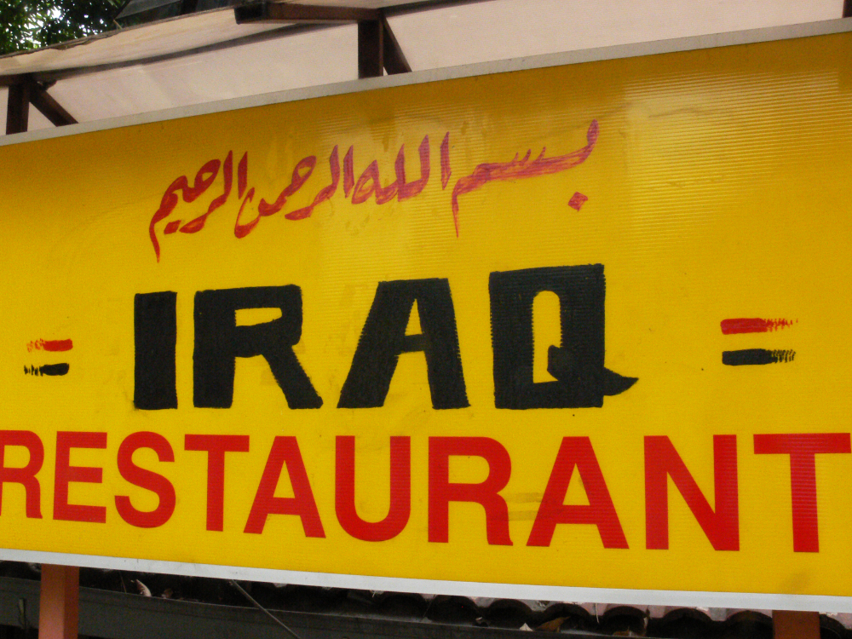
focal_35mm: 35
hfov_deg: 52.6
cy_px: 320
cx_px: 426
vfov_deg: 40.7
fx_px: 861
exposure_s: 1/60
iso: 400
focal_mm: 7.4
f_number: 11
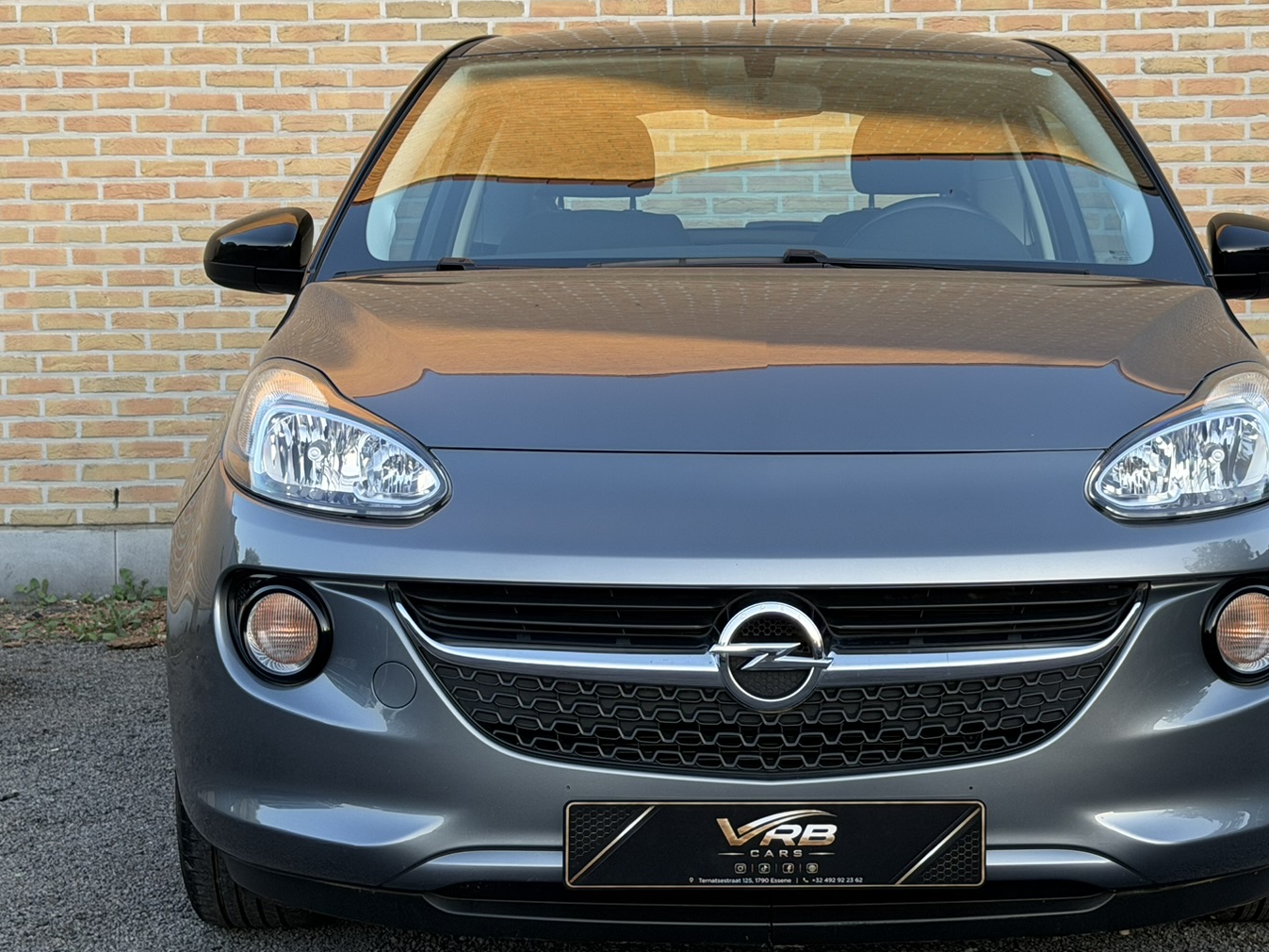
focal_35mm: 73
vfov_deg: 20.1
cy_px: 363
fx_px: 2676
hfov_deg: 26.6
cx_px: 797
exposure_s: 1/245
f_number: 1.78
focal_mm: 6.76
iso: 64
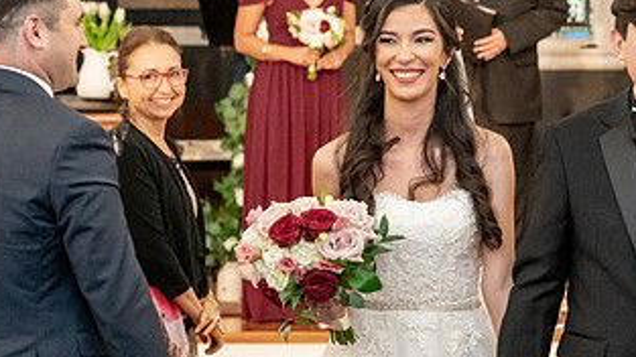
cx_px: 630
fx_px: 2715
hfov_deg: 13.2
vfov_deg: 7.5
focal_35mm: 161
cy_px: 191
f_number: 4
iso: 8000
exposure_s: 1/200
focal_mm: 73
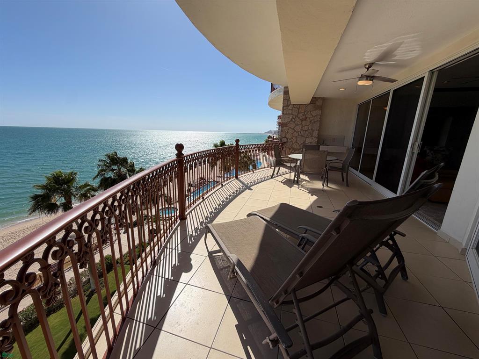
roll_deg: -1.7
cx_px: 240
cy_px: 180
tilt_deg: -14.5
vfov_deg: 85.7
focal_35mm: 14
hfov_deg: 102.1
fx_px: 194
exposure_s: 1/1431
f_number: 2.2
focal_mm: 2.22
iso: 20
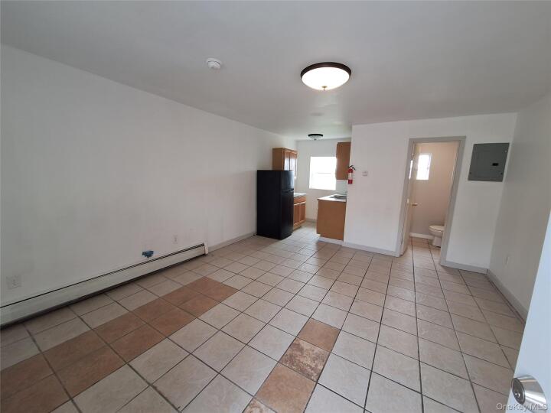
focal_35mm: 13
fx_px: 207
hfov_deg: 106.2
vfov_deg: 89.9
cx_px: 276
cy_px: 206
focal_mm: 1.74
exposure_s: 1/40
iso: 64
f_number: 2.2
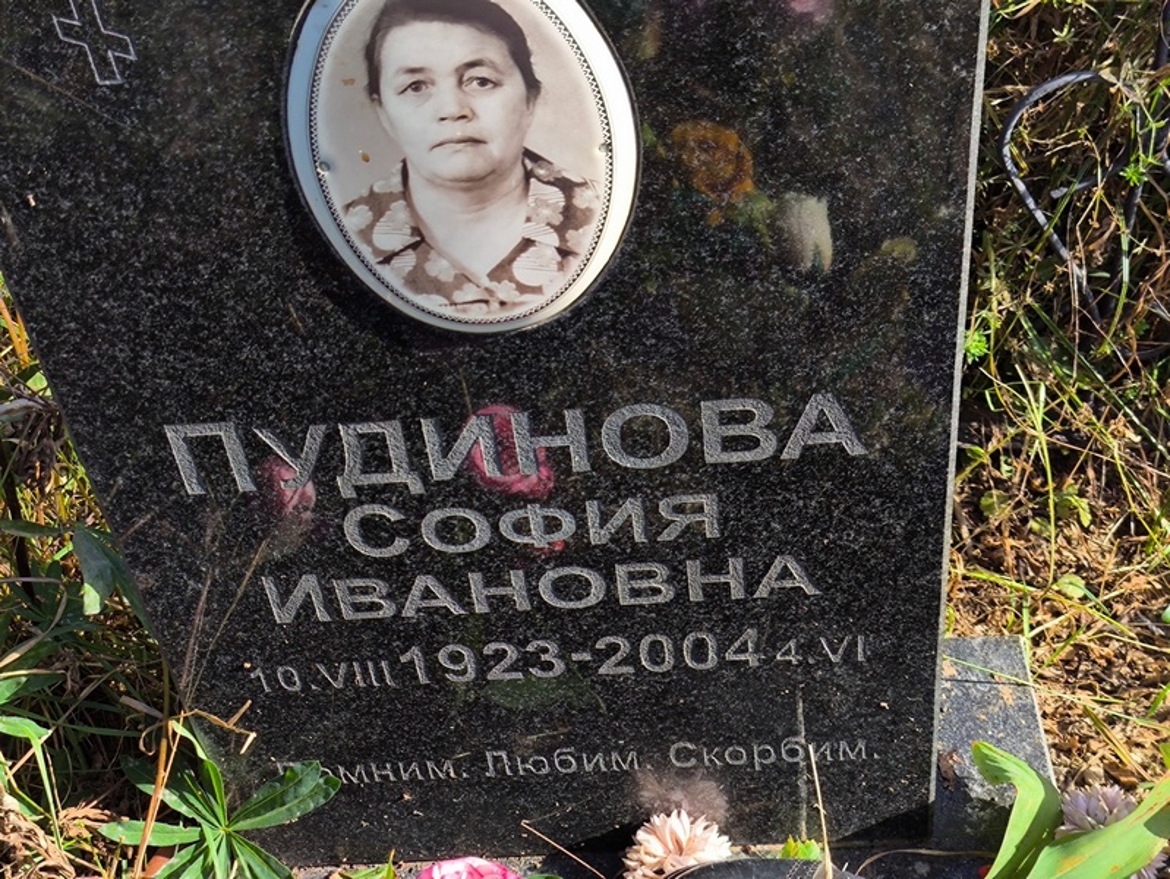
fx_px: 1691
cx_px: 585
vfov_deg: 29.1
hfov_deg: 38.2
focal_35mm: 50
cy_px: 440
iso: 50
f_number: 1.7
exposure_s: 1/649
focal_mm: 4.71
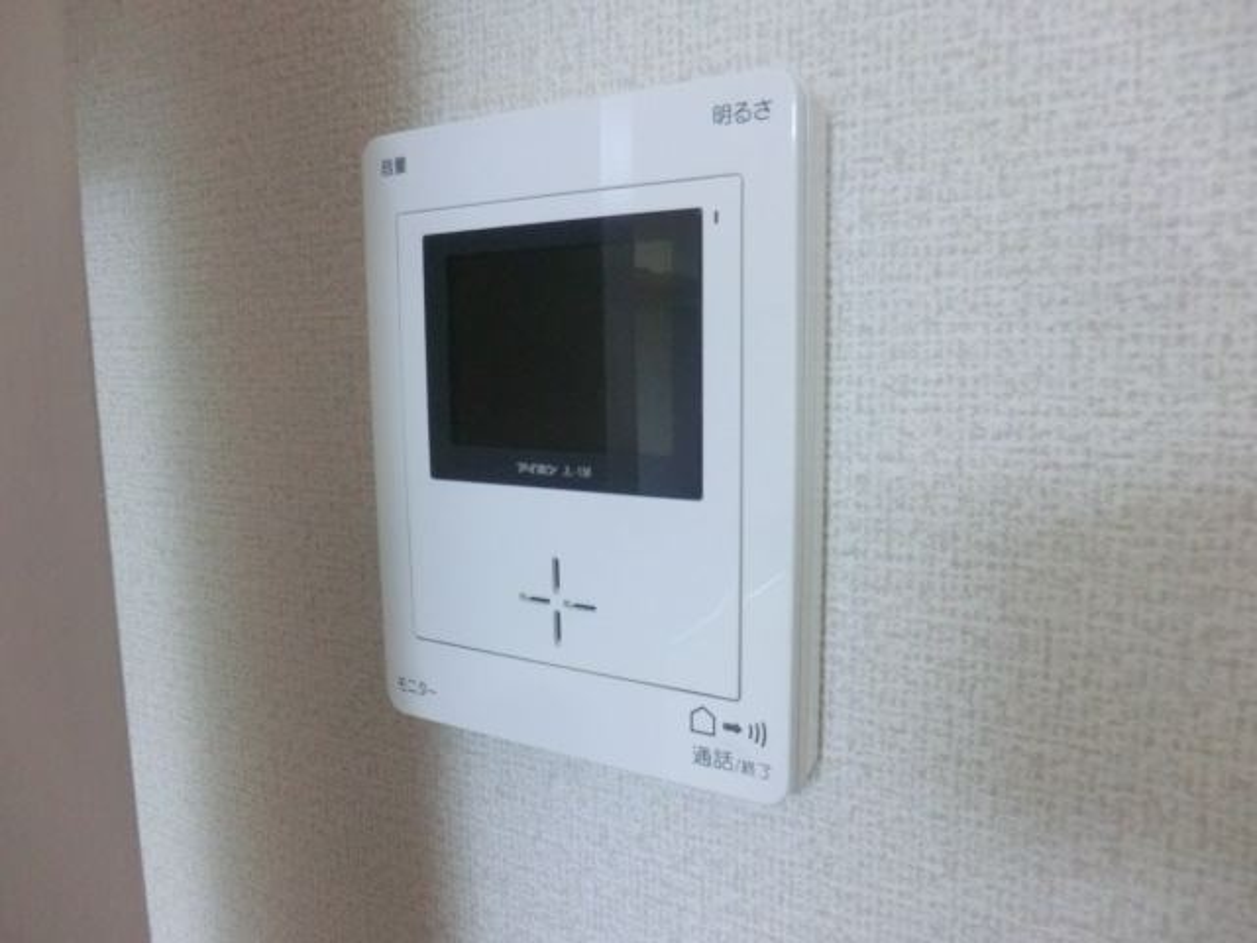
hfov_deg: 71.6
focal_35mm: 24
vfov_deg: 56.8
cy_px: 472
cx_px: 628
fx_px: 872
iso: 500
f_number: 3.2
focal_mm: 4.3
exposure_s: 1/60
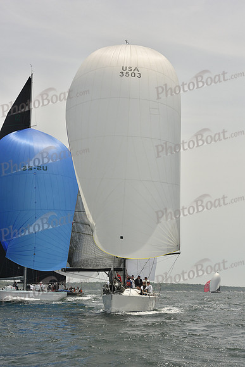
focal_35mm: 70
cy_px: 184
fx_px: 714
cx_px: 122
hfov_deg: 19.5
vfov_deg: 28.8
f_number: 11
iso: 400
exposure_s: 1/1250
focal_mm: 70
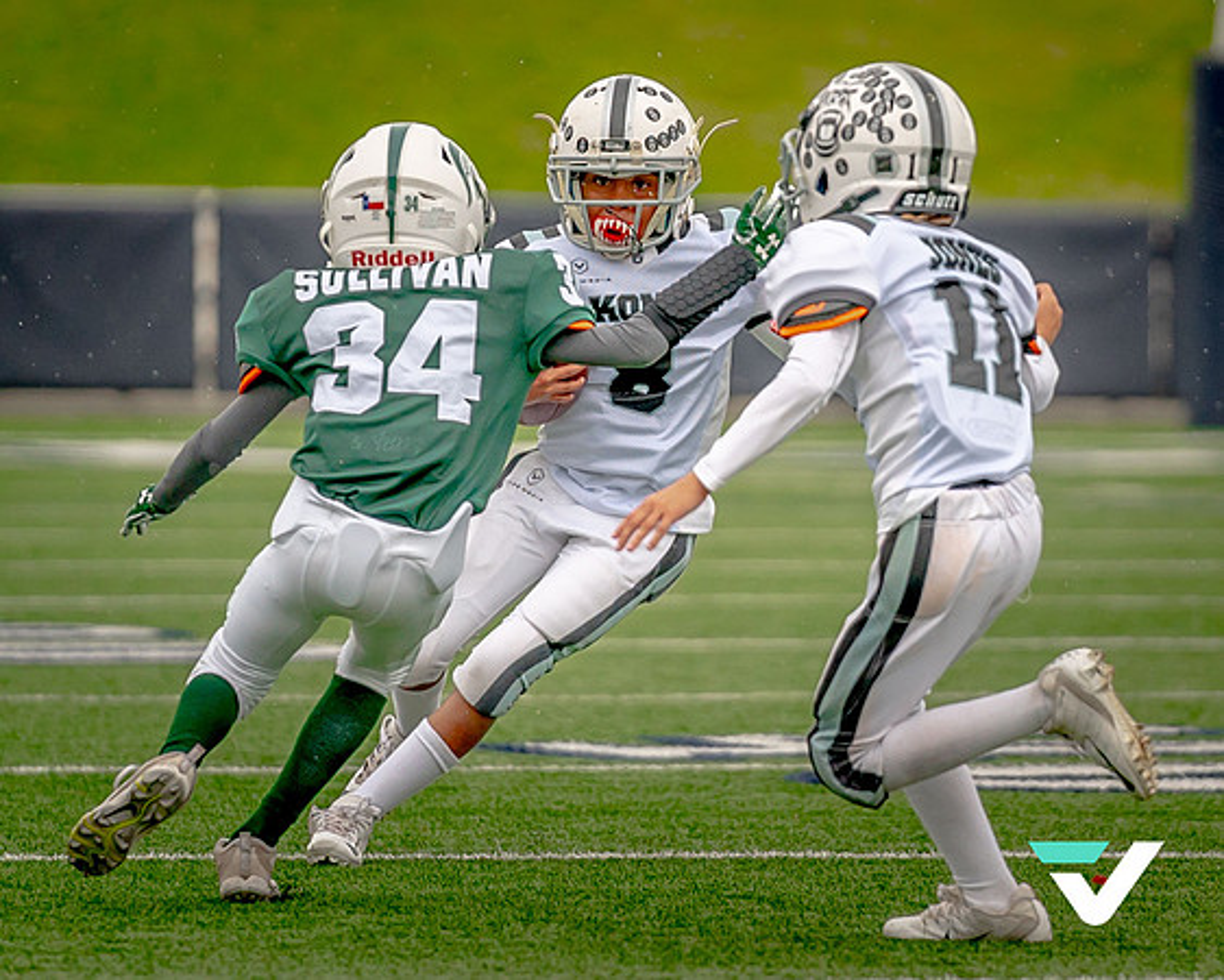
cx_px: 840
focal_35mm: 494
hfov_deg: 3.9
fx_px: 17889
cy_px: 287
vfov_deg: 3.1
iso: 400
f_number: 2.8
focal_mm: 198
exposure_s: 1/2000
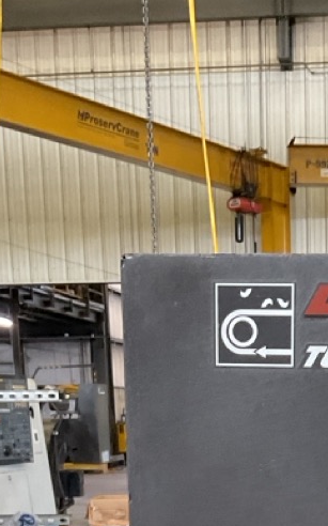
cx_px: 321
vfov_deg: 23.1
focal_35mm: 80
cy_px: 676
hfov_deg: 16.0
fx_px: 1146
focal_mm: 3
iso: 200
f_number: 1.8
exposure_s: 1/60
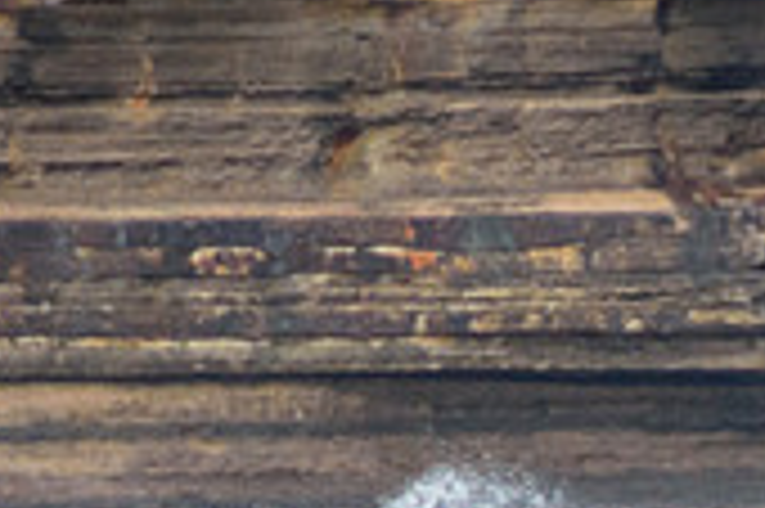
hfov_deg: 1.0
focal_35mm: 2047
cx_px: 774
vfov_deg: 0.7
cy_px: 726
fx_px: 43456
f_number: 5.6
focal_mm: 400
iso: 800
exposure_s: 1/1600
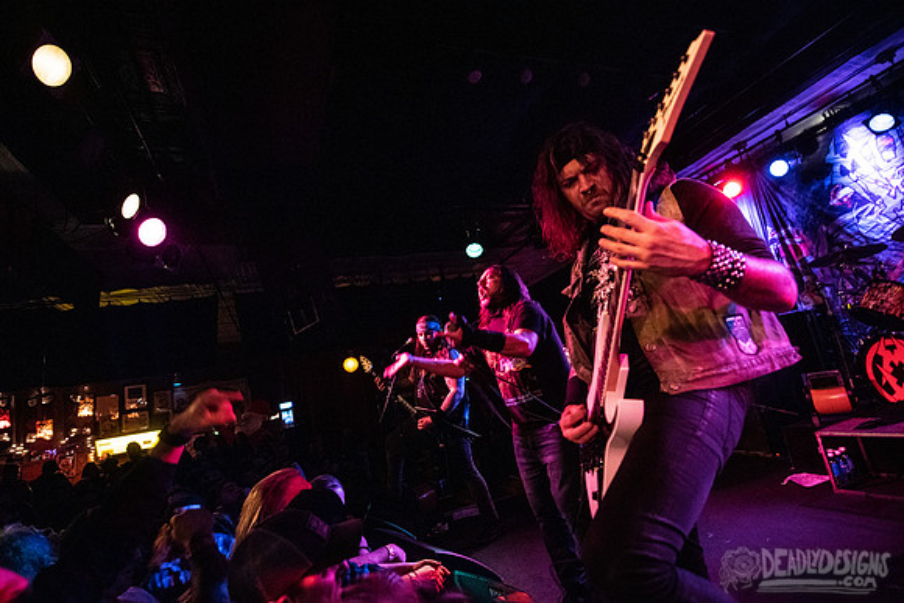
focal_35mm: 18
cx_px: 452
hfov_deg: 90.0
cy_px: 302
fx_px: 452
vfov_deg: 67.4
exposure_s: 1/125
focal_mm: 18
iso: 3200
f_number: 3.2
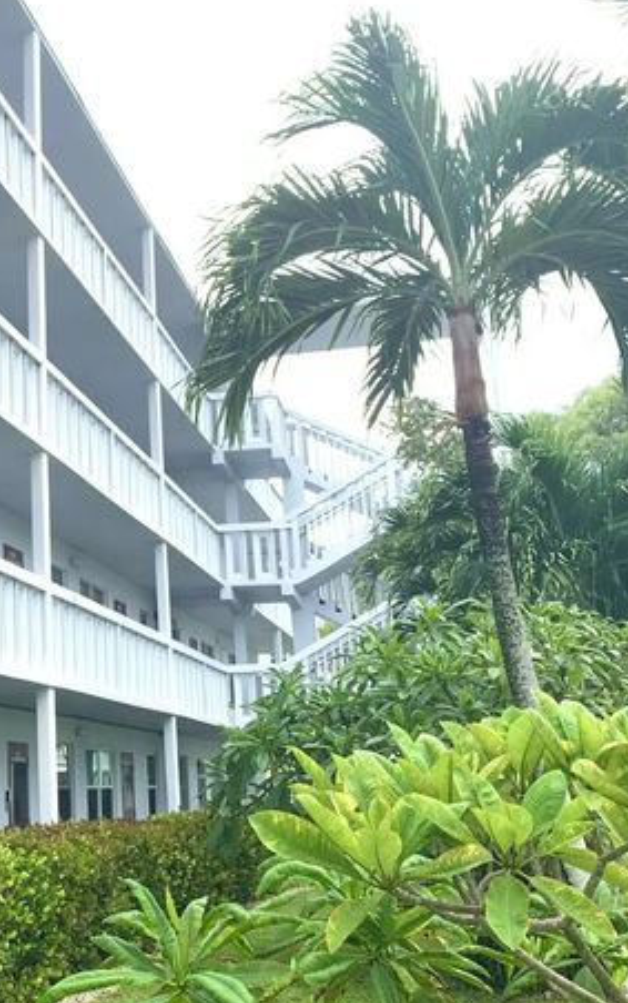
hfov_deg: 23.5
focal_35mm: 52
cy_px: 436
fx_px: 1422
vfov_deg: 38.8
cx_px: -42
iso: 25
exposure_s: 1/241
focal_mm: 4.25
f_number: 1.8
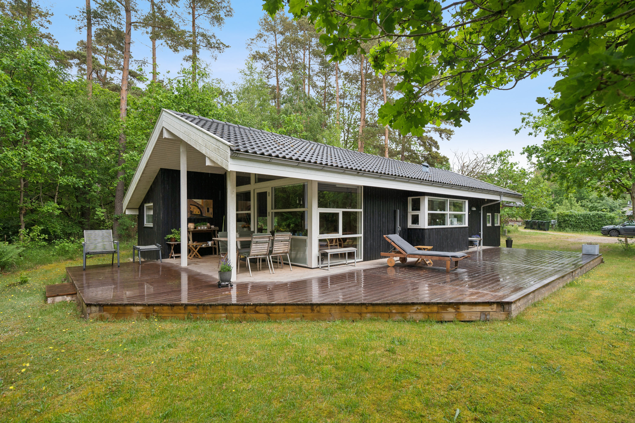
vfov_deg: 68.9
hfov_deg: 91.6
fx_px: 309
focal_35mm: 18
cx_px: 318
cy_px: 212
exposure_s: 1/200
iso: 360
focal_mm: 17.5
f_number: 6.3
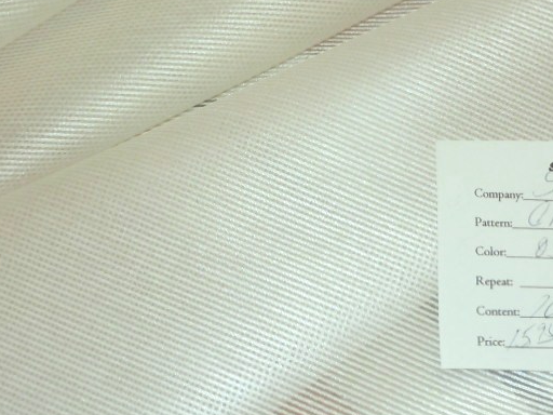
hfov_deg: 24.9
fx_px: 1246
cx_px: 360
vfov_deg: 18.9
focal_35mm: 78
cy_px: 150
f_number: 4.3
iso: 125
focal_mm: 6.9
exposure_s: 1/40
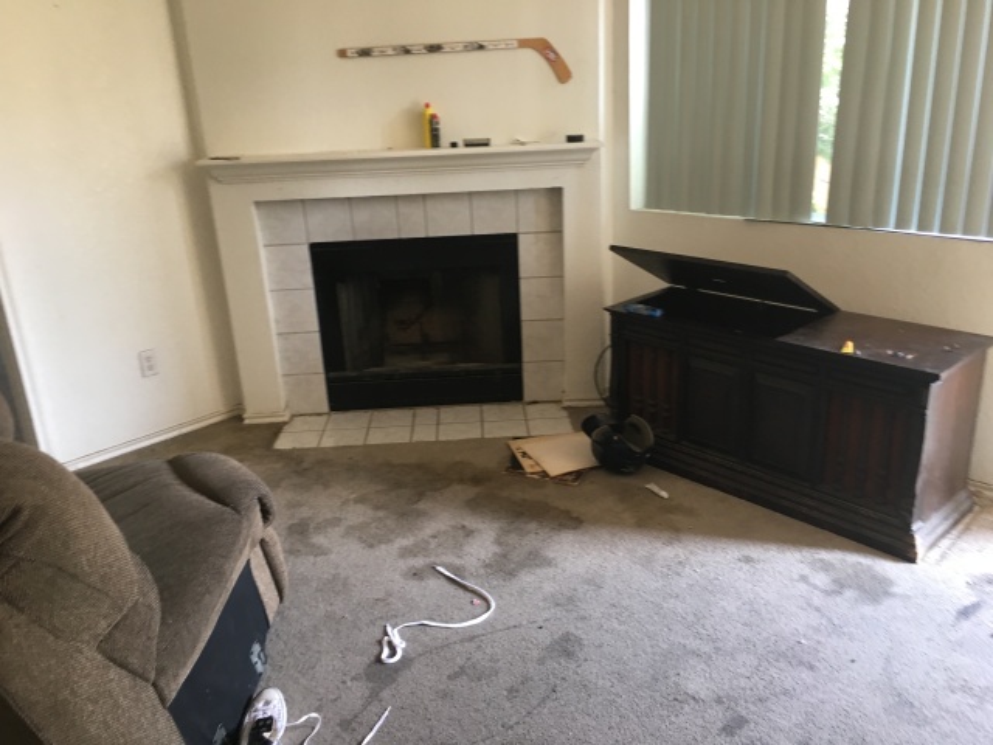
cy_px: 372
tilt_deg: -16.1
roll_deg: +0.3
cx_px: 496
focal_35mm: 29
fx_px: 832
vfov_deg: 48.2
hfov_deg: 61.7
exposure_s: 1/30
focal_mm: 4.15
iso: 80
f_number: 2.2
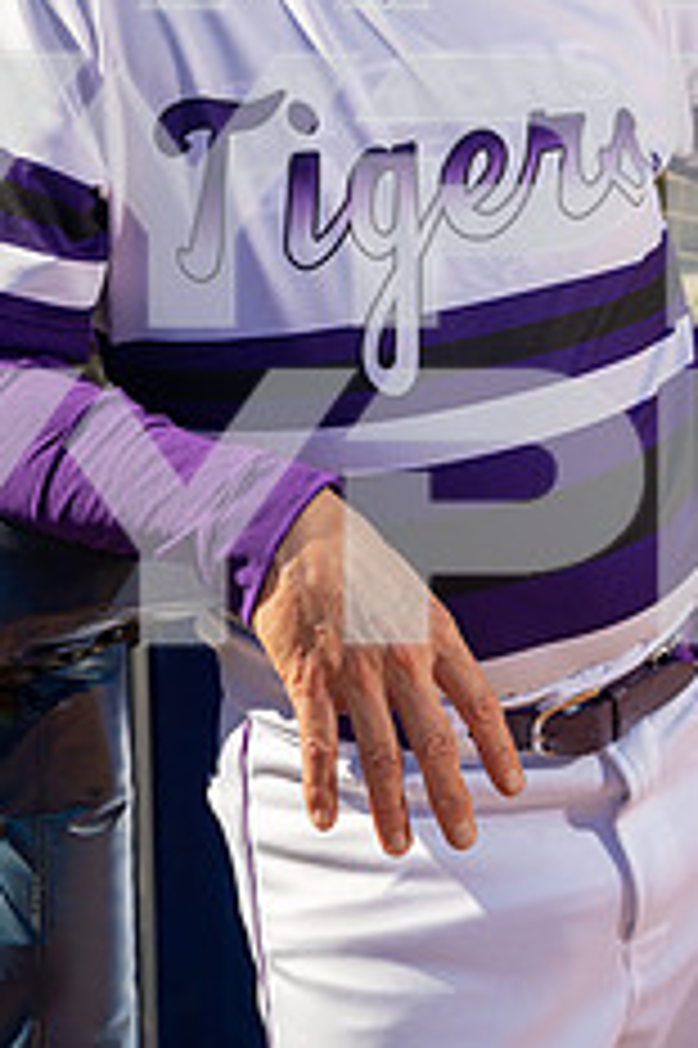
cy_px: 193
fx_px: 2592
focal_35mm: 89
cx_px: 302
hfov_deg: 15.3
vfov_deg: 22.5
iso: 100
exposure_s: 1/125
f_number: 5.6
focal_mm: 46
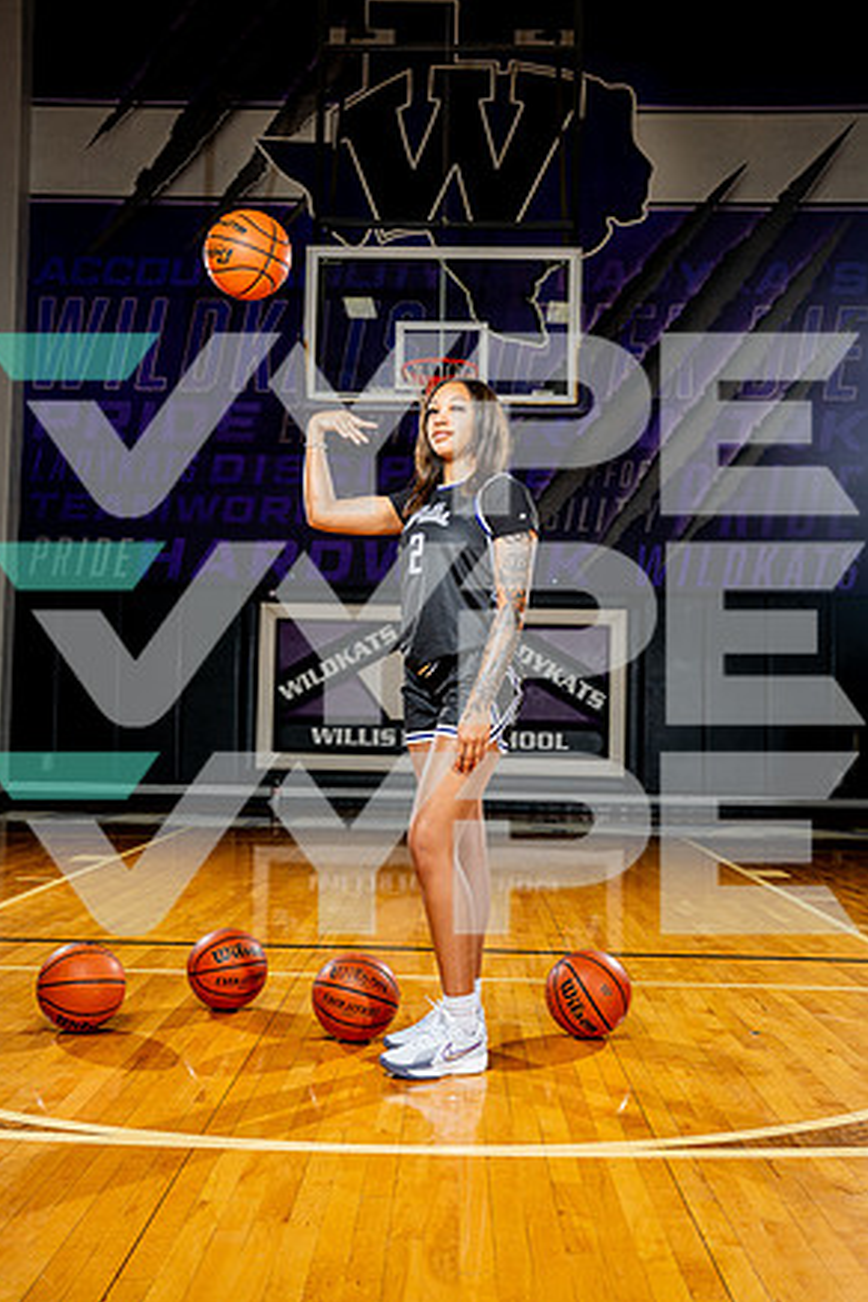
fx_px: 1410
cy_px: 636
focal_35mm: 39
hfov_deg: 34.2
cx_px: 425
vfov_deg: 49.5
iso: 320
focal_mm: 38
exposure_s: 1/250
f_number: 5.6
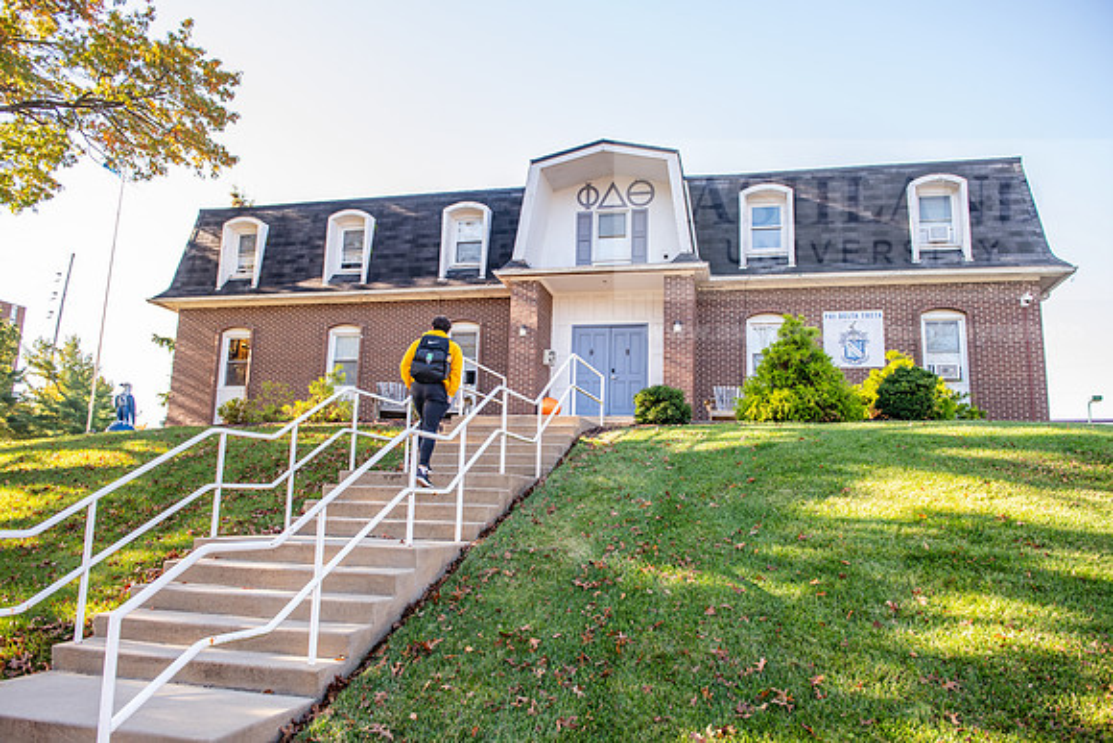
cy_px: 372
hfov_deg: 67.4
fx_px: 835
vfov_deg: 48.0
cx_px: 556
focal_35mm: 27
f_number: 4
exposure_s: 1/200
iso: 250
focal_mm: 27
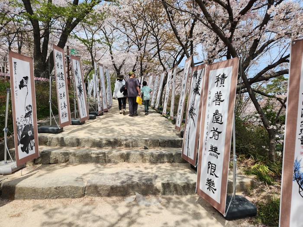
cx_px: 152
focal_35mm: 23
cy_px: 114
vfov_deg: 58.9
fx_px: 201
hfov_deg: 73.9
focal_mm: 5.4
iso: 20
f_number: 1.8
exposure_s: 1/1422
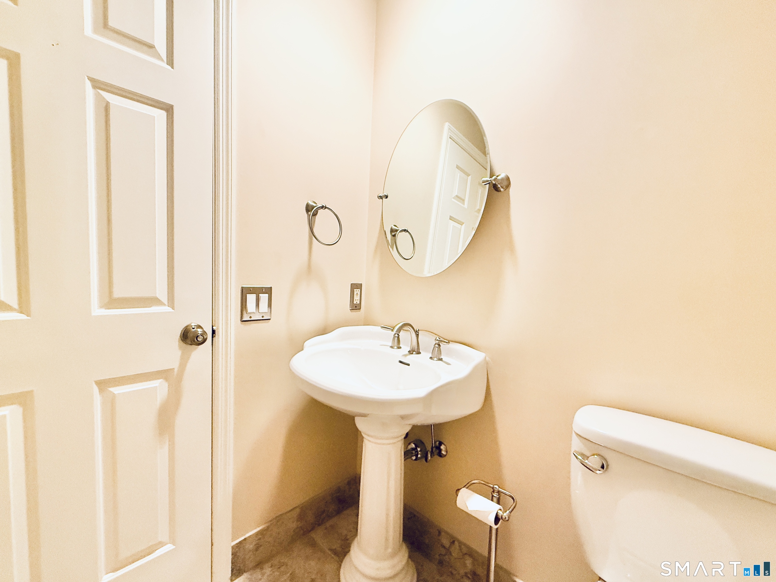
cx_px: 388
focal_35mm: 14
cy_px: 291
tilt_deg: -4.2
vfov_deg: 85.7
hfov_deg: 102.1
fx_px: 314
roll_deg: -0.2
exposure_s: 1/60
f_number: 2.2
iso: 320
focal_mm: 2.22
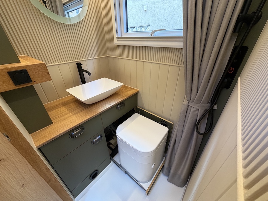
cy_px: 100
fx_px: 108
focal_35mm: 14
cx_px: 134
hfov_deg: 102.1
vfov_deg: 85.7
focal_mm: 2.22
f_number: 2.2
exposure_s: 1/50
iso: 250
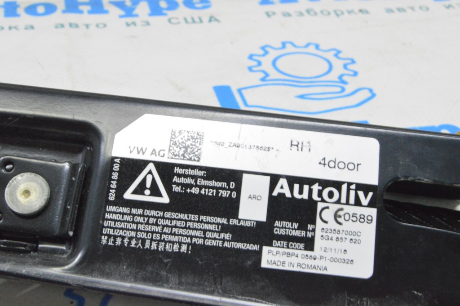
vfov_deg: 21.5
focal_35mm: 63
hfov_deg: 31.9
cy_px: 153
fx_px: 804
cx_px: 230
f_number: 20
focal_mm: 42
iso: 6400
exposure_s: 1/15
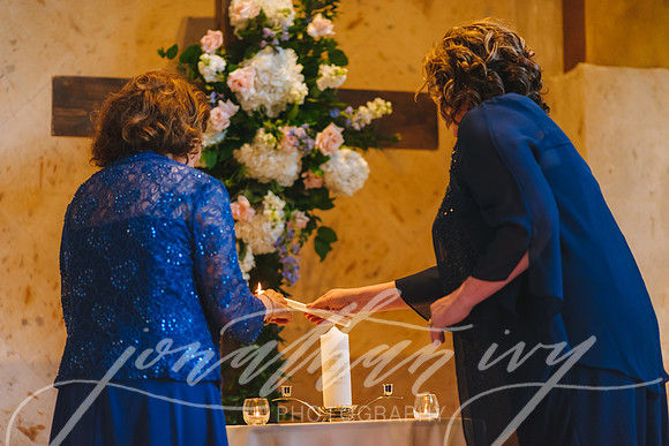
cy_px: 223
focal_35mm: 85
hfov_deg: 23.9
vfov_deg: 16.1
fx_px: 1580
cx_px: 334
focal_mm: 85
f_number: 2
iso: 2500
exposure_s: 1/200
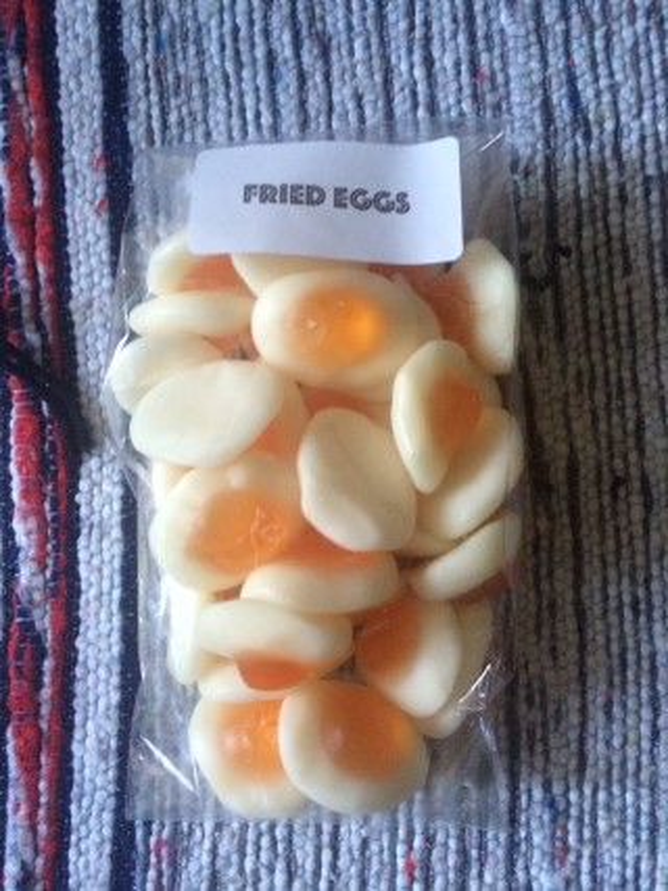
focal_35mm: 29
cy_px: 446
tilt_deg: -86.0
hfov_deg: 48.2
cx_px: 334
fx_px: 747
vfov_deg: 61.7
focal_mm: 4.15
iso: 320
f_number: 2.2
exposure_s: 1/20
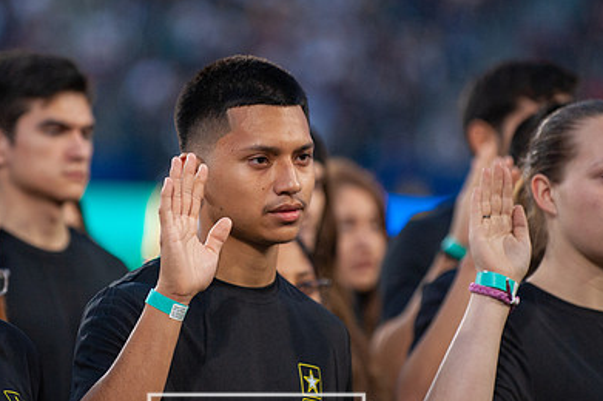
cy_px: 182
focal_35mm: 297
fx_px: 4970
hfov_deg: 6.9
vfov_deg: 4.6
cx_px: 256
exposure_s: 1/1250
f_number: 2.8
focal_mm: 200
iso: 1600
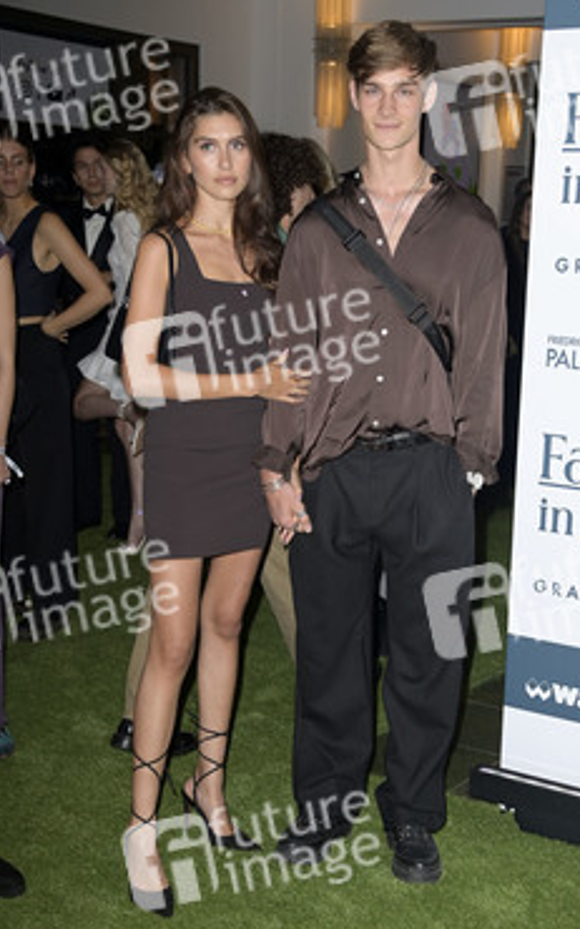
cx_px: 324
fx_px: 1392
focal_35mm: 55
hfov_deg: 23.5
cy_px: 475
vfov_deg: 36.9
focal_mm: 50
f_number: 5.6
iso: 640
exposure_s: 1/250
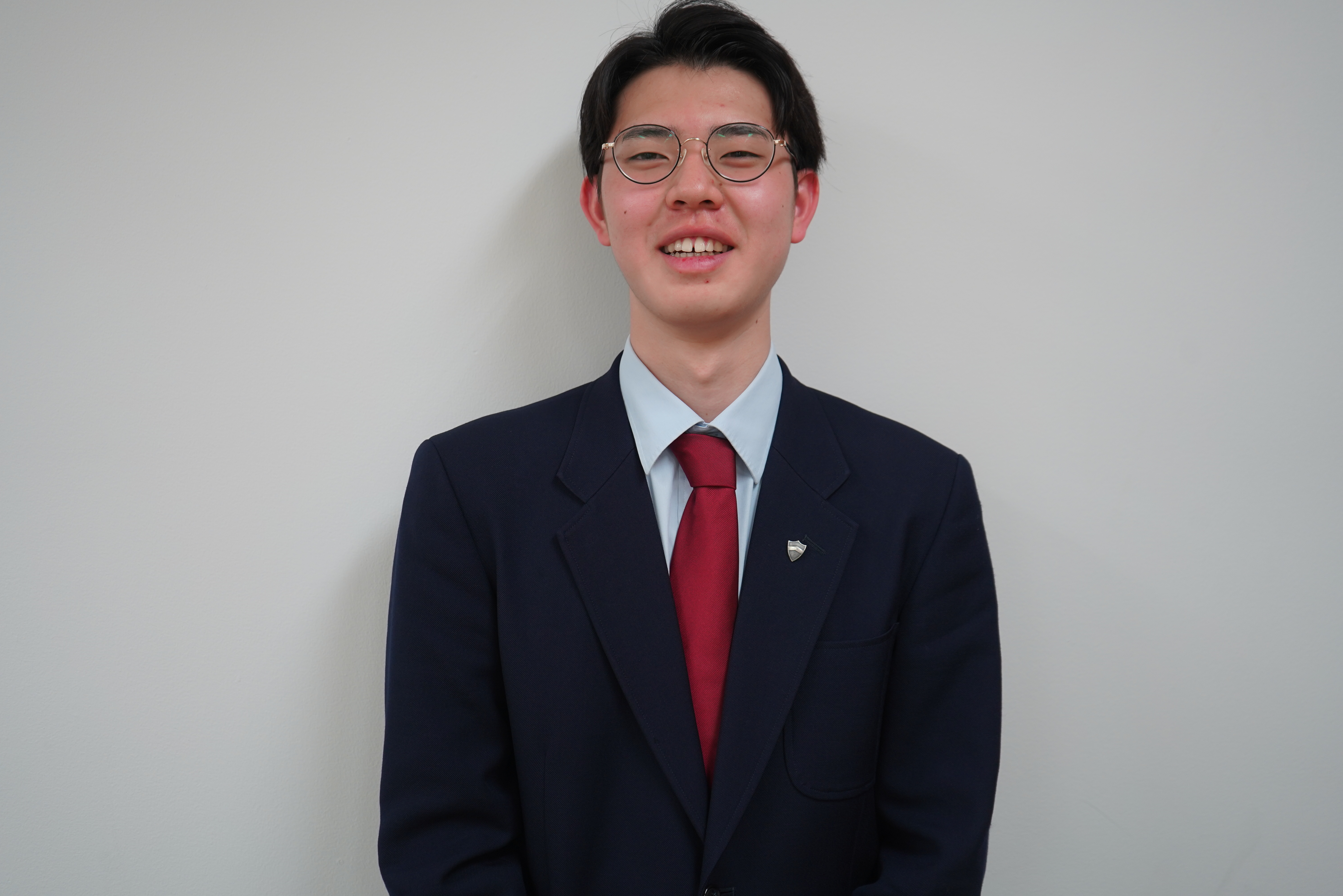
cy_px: 448
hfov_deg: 51.9
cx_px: 672
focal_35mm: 37
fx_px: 1380
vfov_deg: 35.9
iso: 640
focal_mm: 37
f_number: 4
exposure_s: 1/160
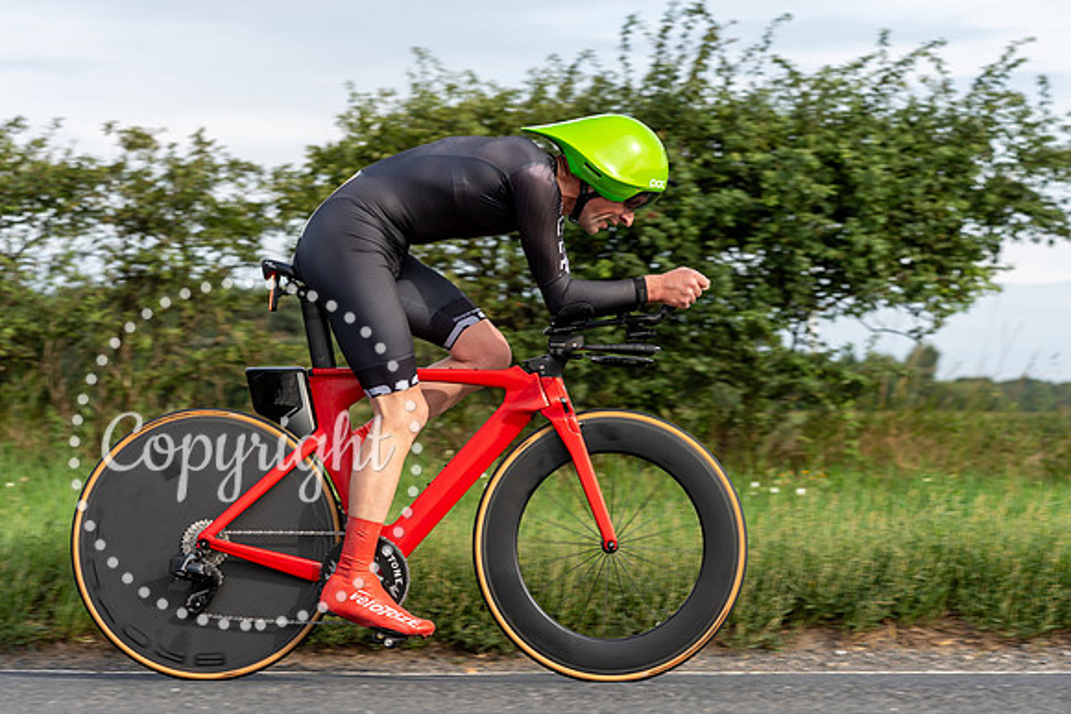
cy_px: 344
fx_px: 2863
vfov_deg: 14.2
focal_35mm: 96
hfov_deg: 21.2
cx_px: 478
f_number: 4
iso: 125
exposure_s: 1/640
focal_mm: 73
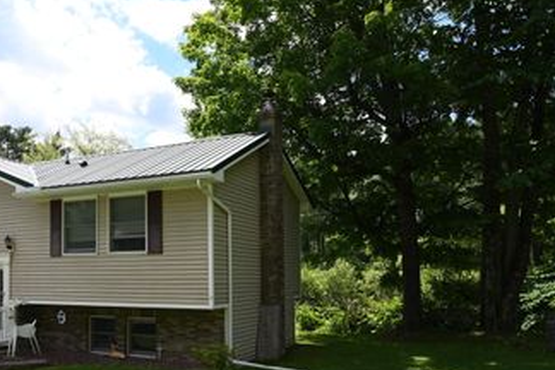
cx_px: 163
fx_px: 570
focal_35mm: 37
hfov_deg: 50.4
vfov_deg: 35.5
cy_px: 253
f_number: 7.1
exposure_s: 1/200
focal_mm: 24
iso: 100
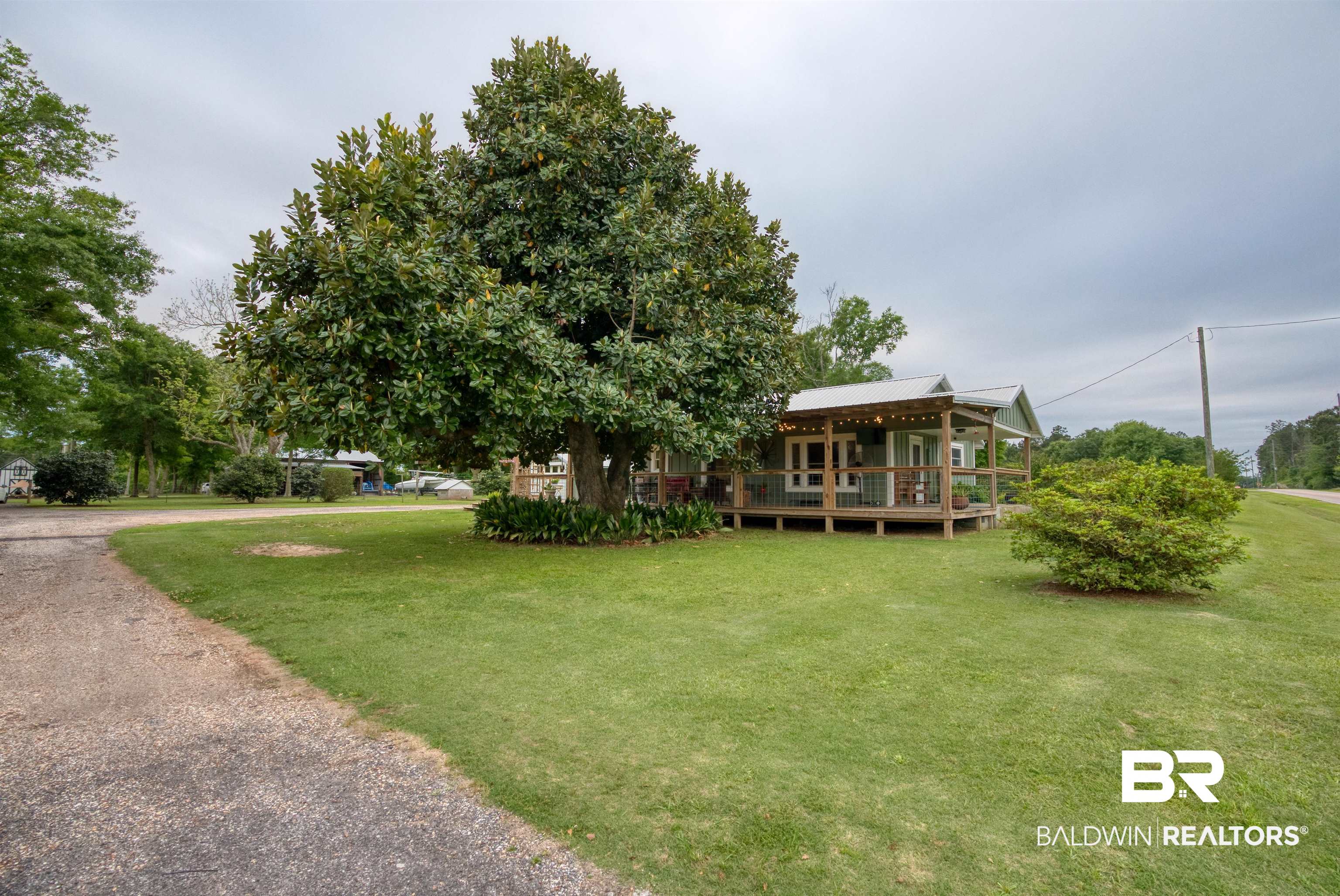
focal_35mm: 16
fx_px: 596
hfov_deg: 96.7
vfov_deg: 73.9
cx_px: 670
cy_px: 448
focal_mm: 16
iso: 1250
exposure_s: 1/125
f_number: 8
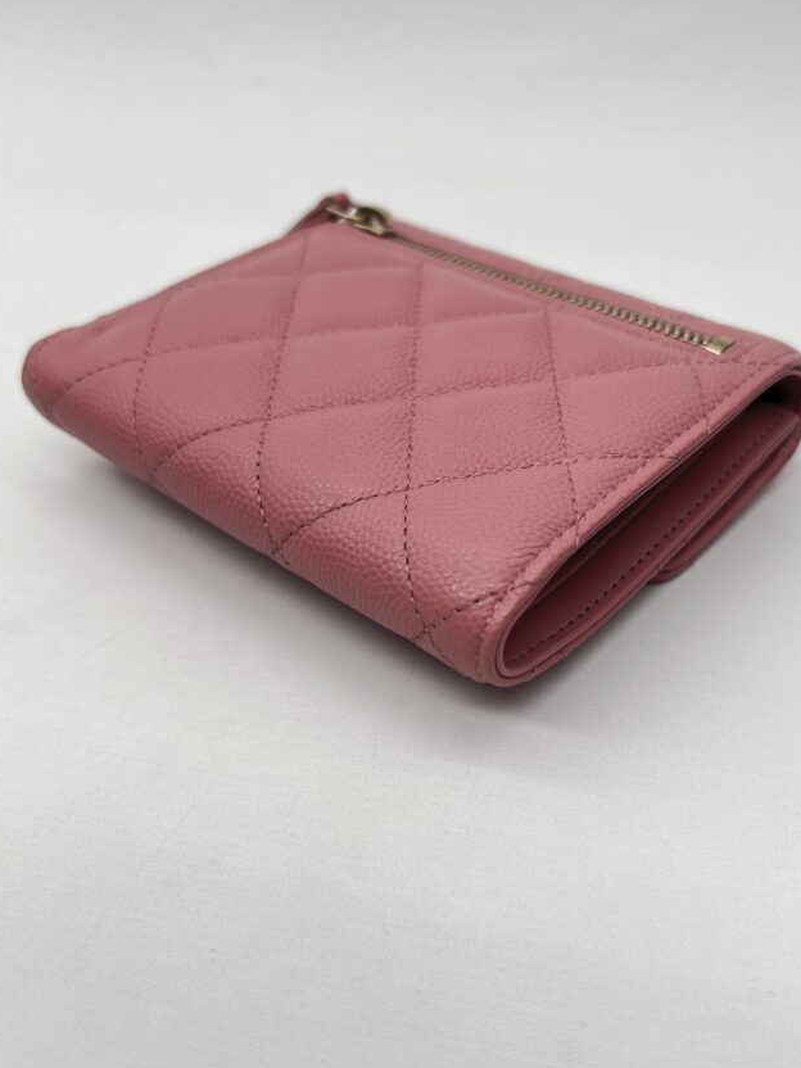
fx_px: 987
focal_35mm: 32
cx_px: 475
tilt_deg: -38.9
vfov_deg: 56.8
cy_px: 558
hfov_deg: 44.0
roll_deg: +0.1
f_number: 1.5
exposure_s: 1/201
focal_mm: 5.7
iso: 40
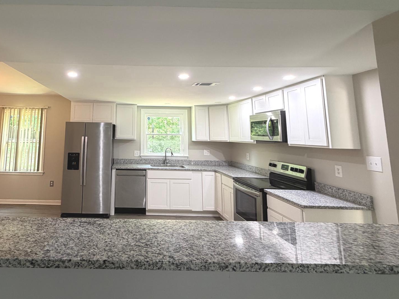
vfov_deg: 64.6
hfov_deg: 78.9
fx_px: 230
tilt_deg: +7.7
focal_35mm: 20
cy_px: 105
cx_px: 131
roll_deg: -1.0
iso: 200
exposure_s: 1/60
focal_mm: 2.22
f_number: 2.2
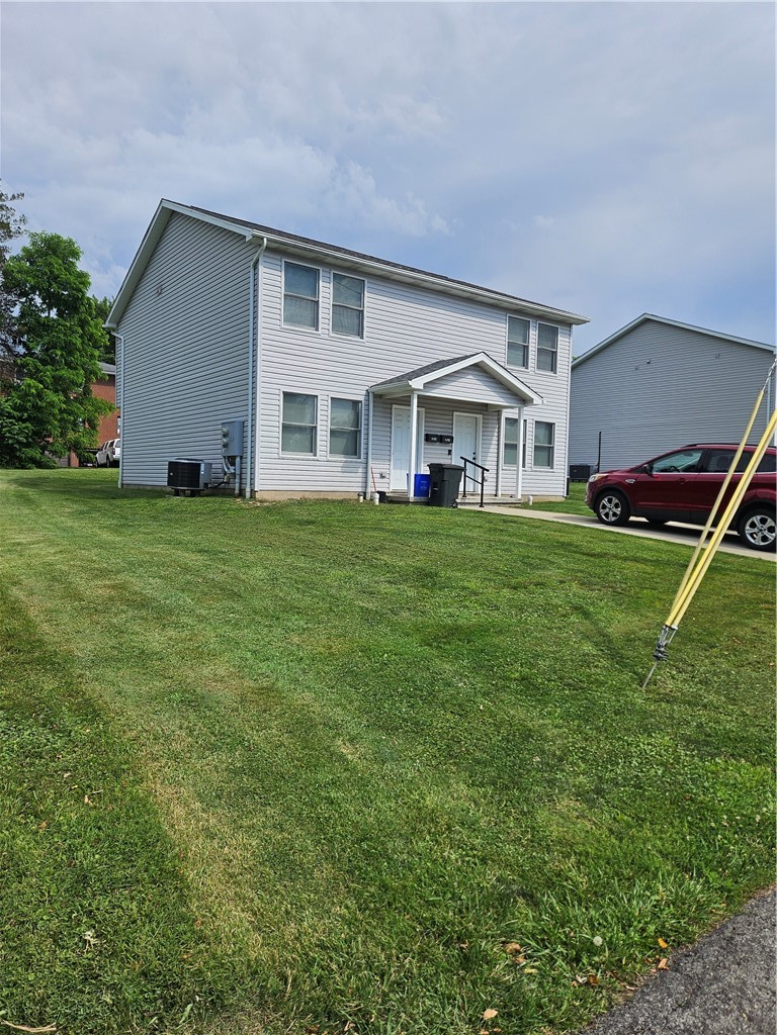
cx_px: 388
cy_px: 518
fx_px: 688
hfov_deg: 58.9
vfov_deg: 73.9
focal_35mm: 23
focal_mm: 5.4
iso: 25
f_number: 1.8
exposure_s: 1/3493
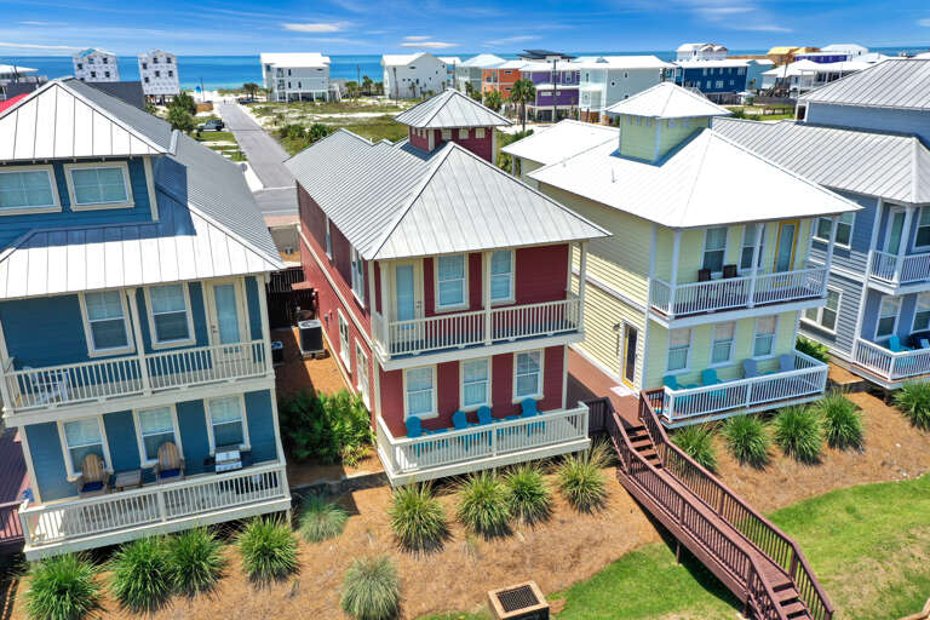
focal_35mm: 28
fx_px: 723
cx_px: 465
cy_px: 310
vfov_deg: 46.4
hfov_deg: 65.5
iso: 100
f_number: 5.6
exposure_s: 1/320
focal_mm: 10.26
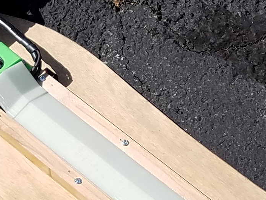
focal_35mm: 156
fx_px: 1198
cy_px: 238
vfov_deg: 9.4
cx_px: 192
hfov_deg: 12.6
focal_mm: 4.25
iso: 50
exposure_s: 1/3328
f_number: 1.7
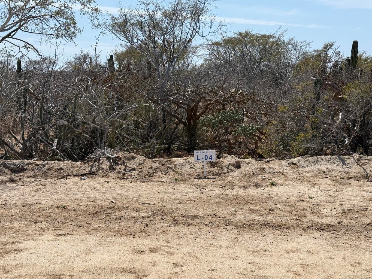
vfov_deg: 30.3
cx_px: 186
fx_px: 516
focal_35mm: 48
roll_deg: -1.8
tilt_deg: -5.6
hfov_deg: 39.7
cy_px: 140
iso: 64
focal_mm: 6.76
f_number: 1.78
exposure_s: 1/6536
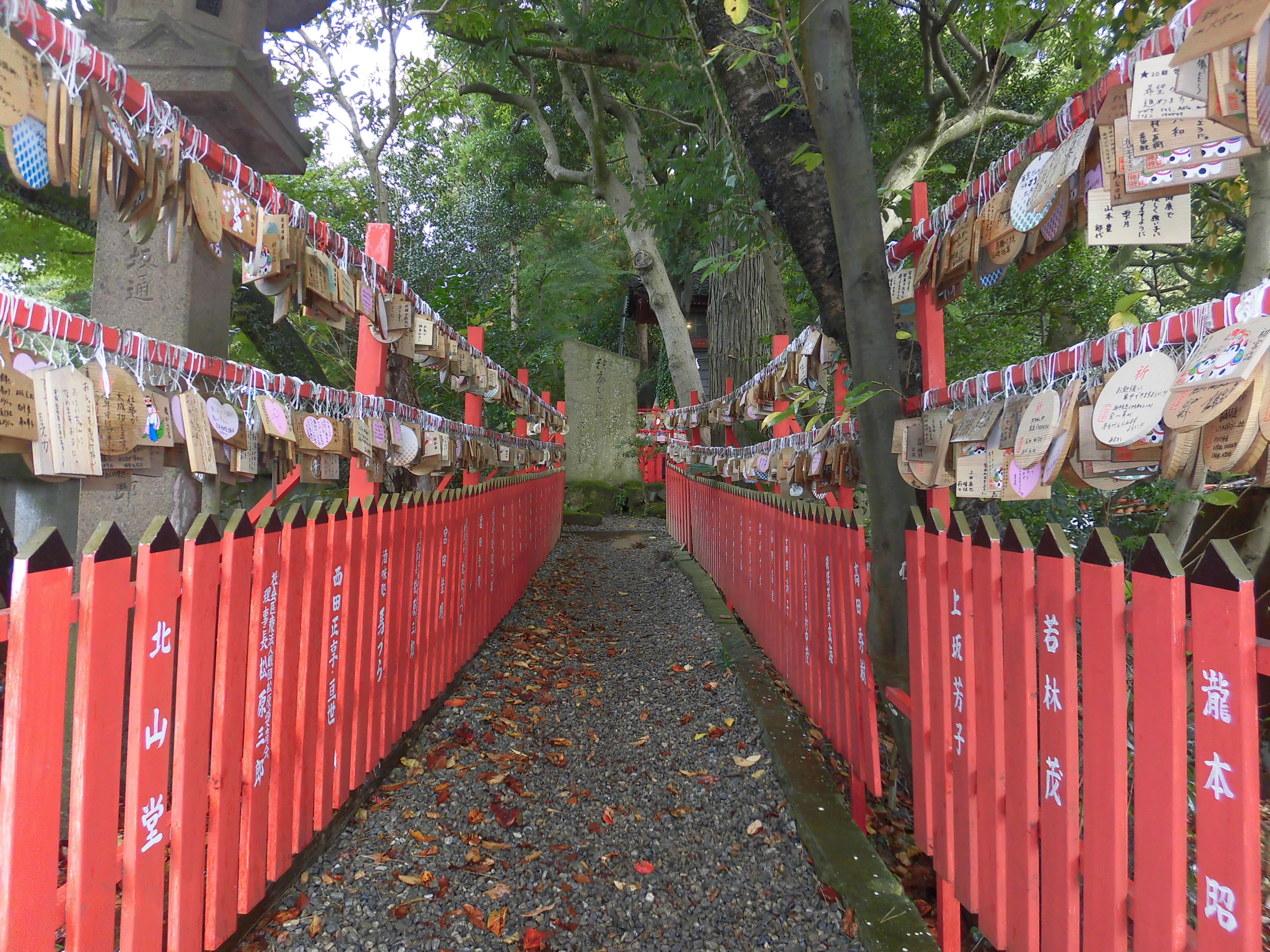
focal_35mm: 24
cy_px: 476
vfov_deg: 56.8
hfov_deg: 71.6
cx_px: 635
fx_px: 881
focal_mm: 4.3
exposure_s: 1/50
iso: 100
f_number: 3.1
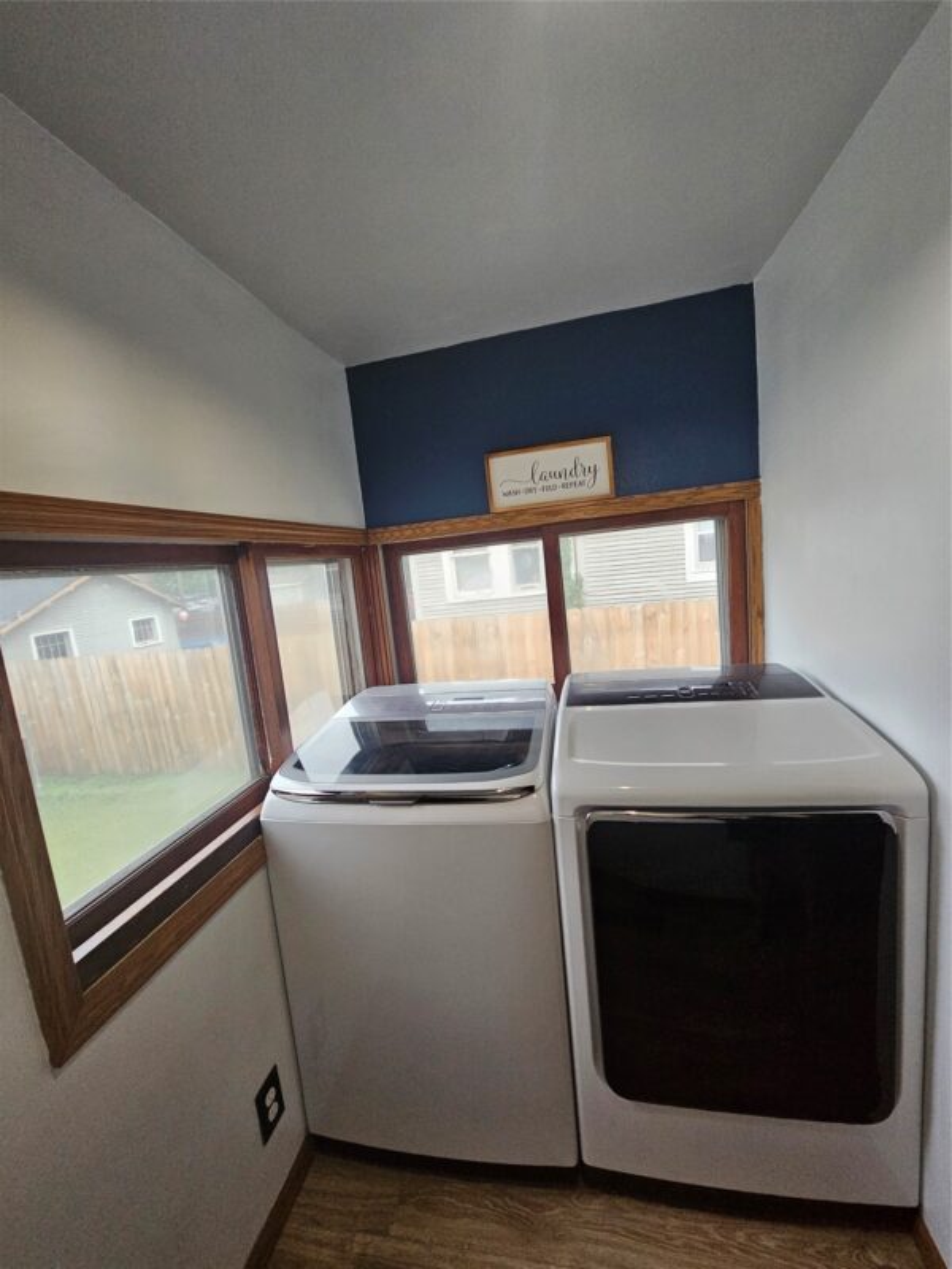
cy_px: 634
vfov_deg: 106.2
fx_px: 477
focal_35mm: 13
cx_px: 476
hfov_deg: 89.9
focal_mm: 2.2
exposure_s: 1/77.4
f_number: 2.2
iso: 320
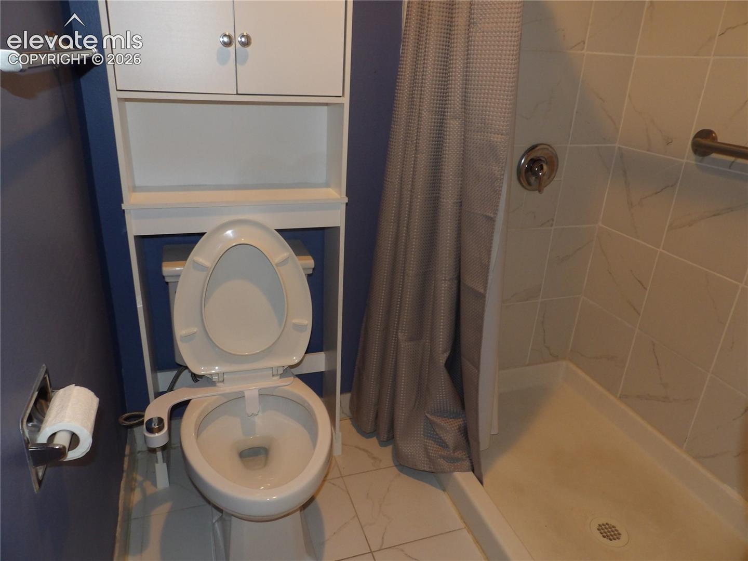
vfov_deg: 56.8
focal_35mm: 24
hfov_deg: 71.6
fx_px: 519
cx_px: 374
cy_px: 280
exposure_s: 1/33
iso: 200
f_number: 3.2
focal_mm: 4.3
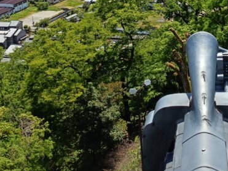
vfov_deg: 19.9
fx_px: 454
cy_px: -38
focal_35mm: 69
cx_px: 192
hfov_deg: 27.4
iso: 64
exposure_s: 1/788
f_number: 1.7
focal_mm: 4.7
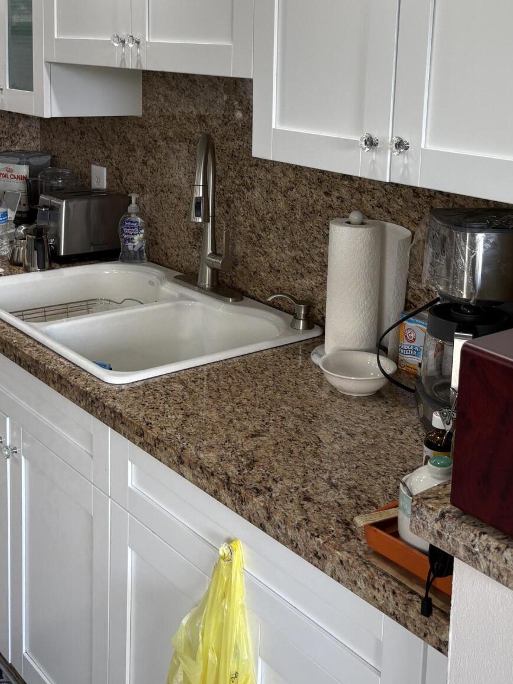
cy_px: 189
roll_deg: -3.2
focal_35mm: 45
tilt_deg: -8.9
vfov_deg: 41.1
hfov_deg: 32.1
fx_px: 889
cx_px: 306
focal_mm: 5.96
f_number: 1.6
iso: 64
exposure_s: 1/120
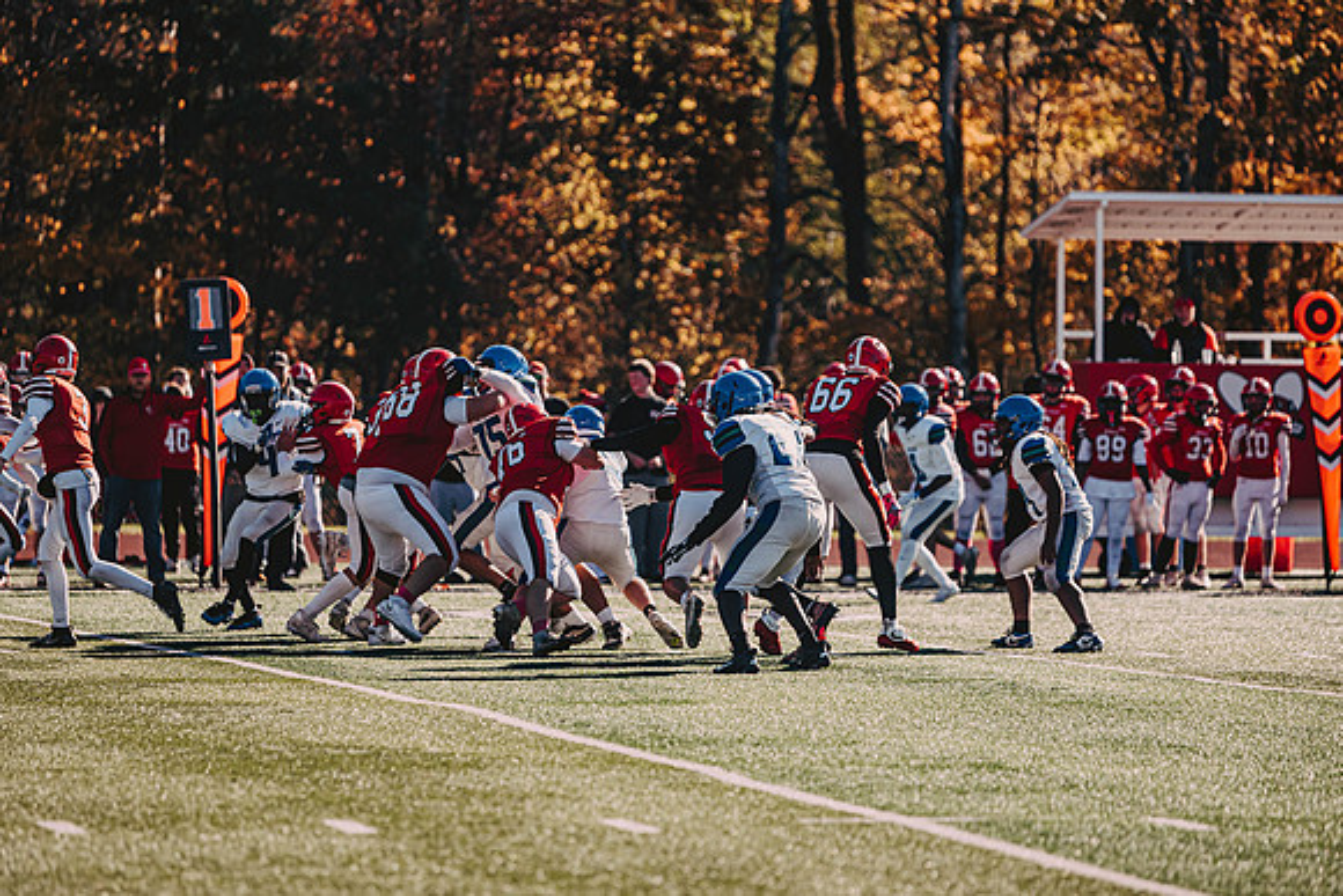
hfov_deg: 10.0
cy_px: 448
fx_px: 7685
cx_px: 672
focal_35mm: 206
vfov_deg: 6.7
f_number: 3.2
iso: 250
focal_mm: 200
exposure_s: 1/3200
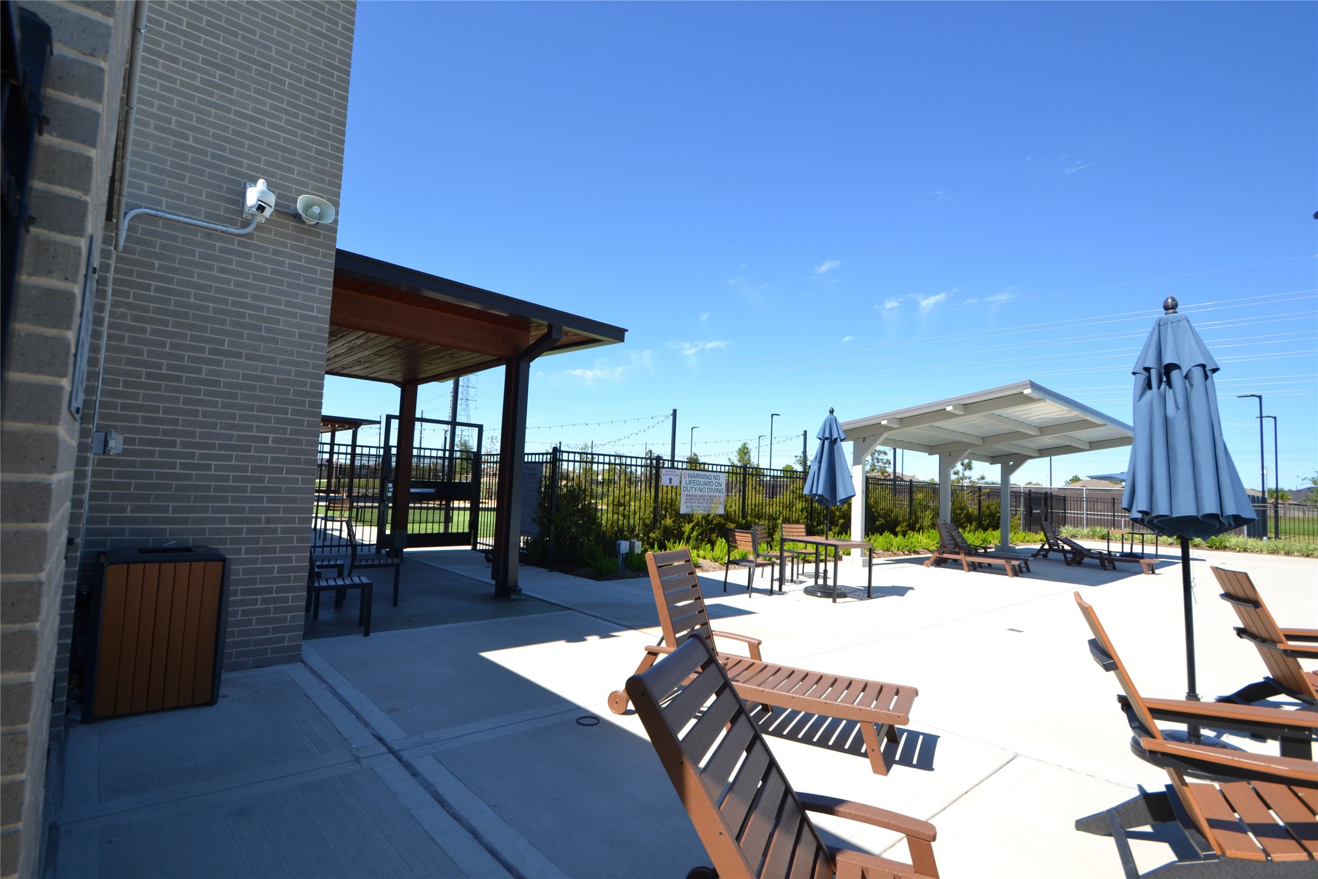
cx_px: 659
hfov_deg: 100.4
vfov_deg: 77.3
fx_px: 549
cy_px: 440
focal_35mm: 15
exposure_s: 1/200
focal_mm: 10
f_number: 7.1
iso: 100
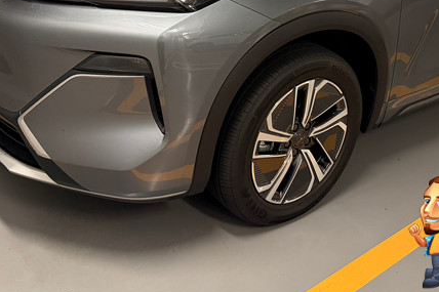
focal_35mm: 49
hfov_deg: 40.0
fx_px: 597
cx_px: 282
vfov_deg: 26.0
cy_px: -4
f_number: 1.78
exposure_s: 1/50
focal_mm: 6.76
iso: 400
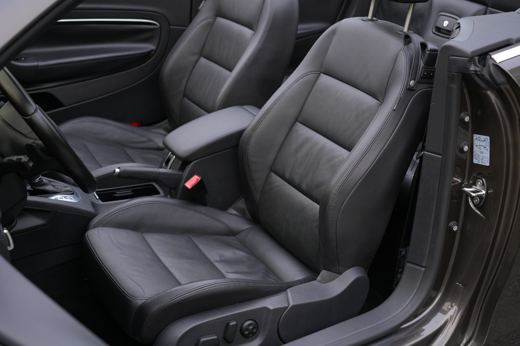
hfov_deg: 38.2
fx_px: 751
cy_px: 173
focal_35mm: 52
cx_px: 260
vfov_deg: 26.0
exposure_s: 1/250
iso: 800
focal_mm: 52
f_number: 4
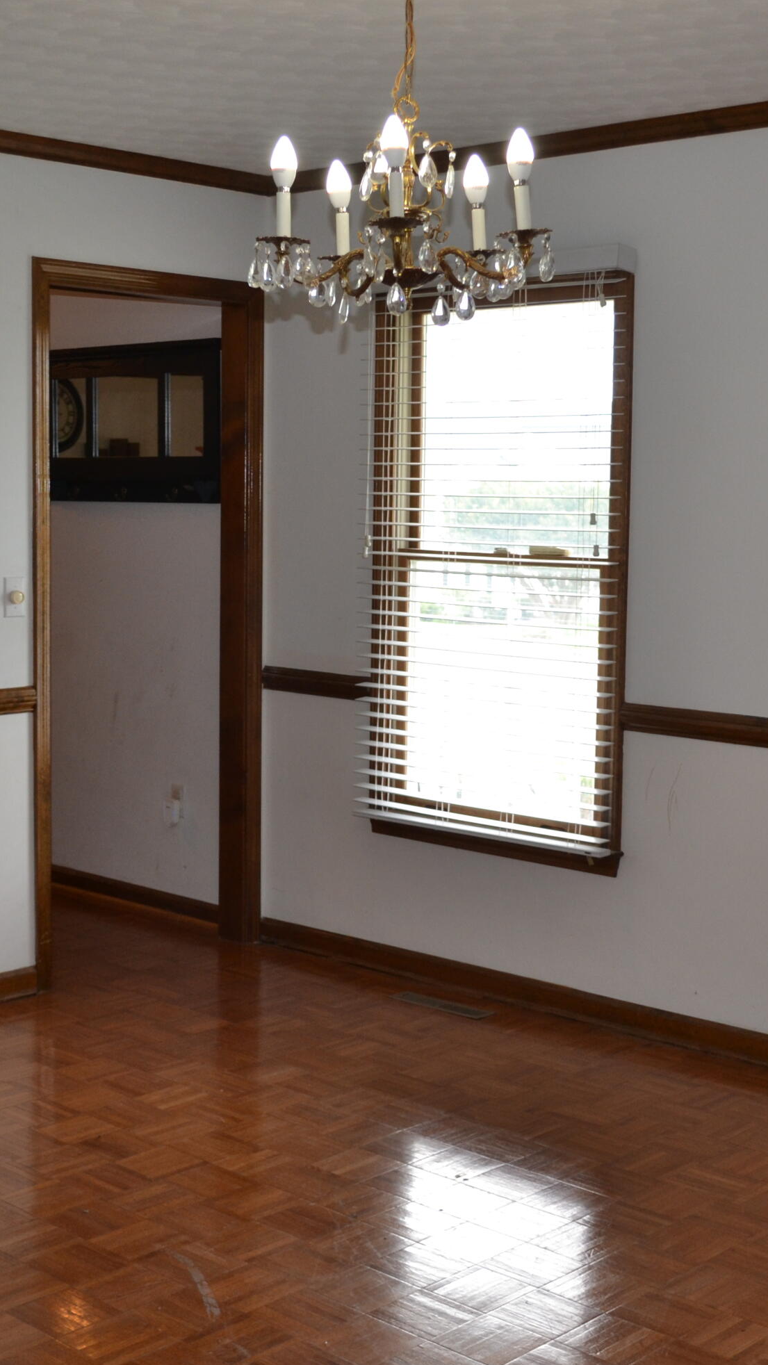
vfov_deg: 42.9
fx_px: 1737
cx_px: 363
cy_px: 683
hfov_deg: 24.9
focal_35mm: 48
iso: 400
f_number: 4
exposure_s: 1/125
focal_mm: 20
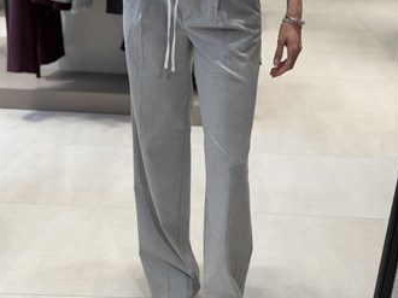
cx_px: 200
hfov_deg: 29.8
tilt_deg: -36.8
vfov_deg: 22.6
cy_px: 142
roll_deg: -4.2
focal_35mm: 65
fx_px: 747
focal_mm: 6.76
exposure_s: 1/121
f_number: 1.78
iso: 50
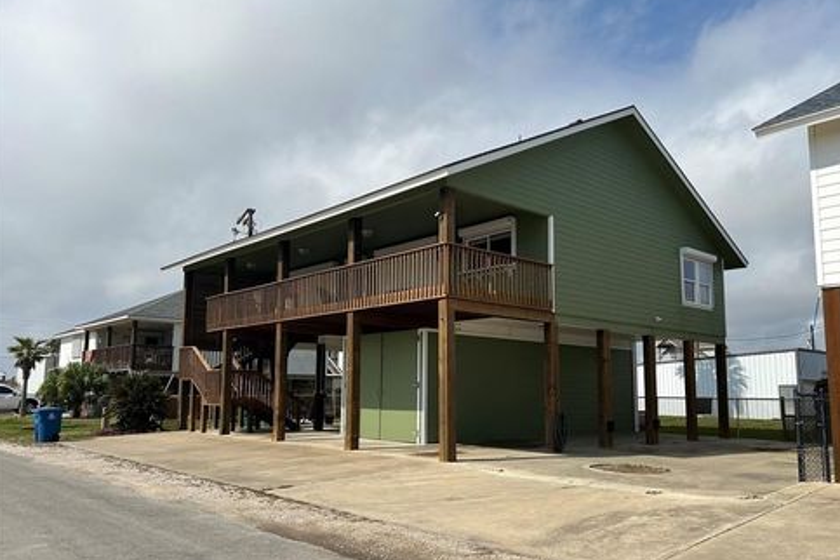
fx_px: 653
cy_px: 310
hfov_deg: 65.5
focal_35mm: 28
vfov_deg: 46.3
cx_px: 426
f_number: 1.5
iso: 50
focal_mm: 5.7
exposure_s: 1/7463
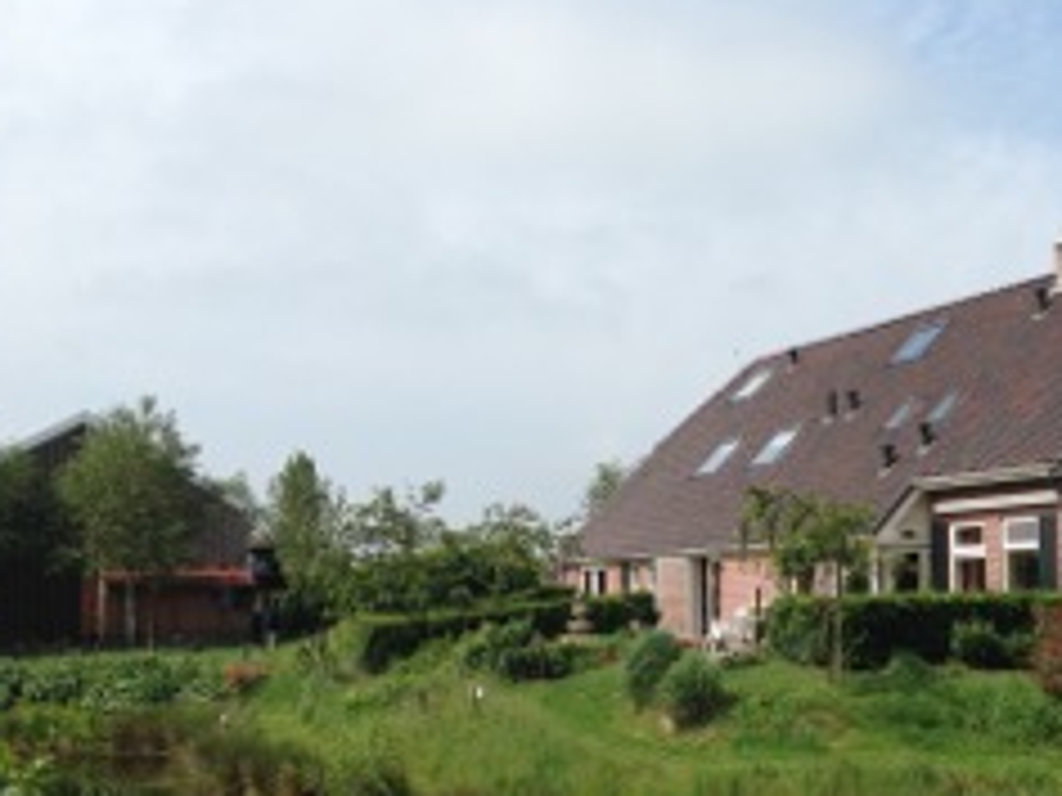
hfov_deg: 33.8
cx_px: 765
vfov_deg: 26.0
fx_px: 1718
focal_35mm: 56
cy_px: 504
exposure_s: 1/1748
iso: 50
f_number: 2.4
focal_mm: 4.12
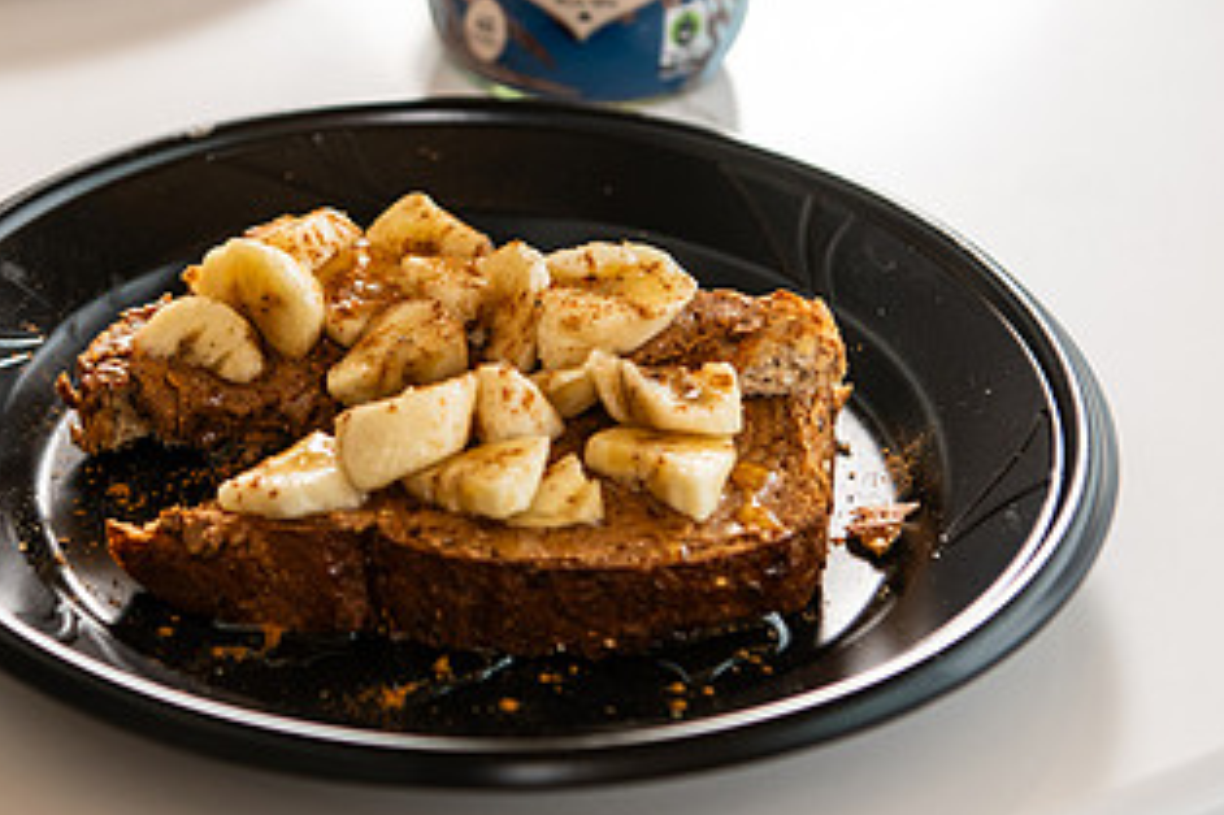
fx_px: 3772
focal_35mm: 111
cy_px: 326
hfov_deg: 18.3
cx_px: 288
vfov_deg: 12.3
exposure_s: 1/200
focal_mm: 60
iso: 500
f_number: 4
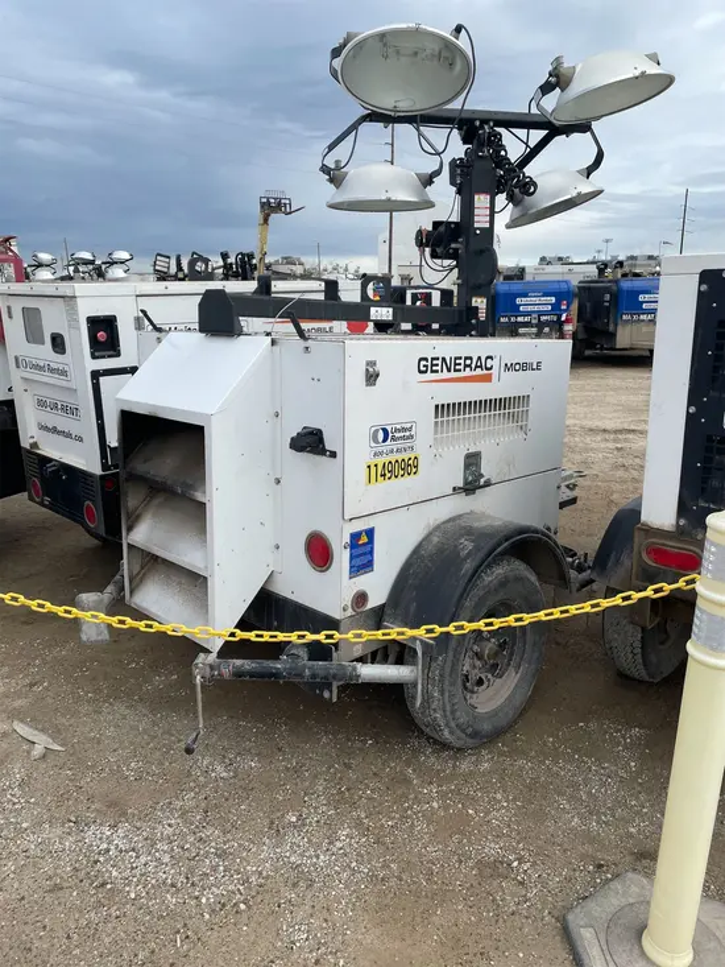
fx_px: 726
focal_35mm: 26
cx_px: 362
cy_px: 484
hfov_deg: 53.1
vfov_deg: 67.3
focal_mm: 4.2
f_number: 1.6
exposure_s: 1/1855
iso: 32
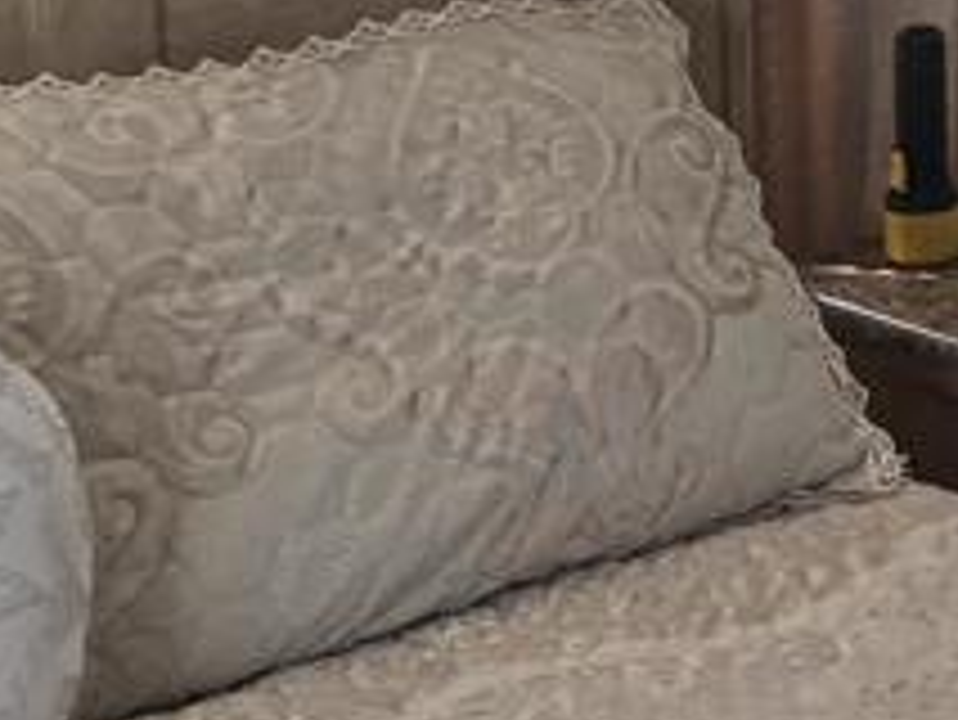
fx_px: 3461
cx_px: 1754
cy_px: -544
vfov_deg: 11.1
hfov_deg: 13.9
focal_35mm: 125
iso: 125
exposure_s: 1/102
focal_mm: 5.96
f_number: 1.6
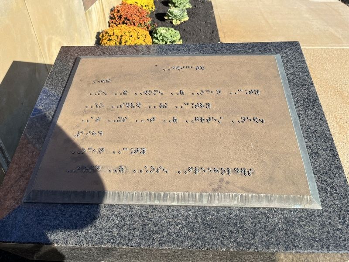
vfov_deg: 53.1
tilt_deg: -38.8
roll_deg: -0.2
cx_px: 174
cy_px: 131
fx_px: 262
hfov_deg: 67.3
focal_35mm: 26
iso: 50
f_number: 1.6
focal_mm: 5.1
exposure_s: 1/1389
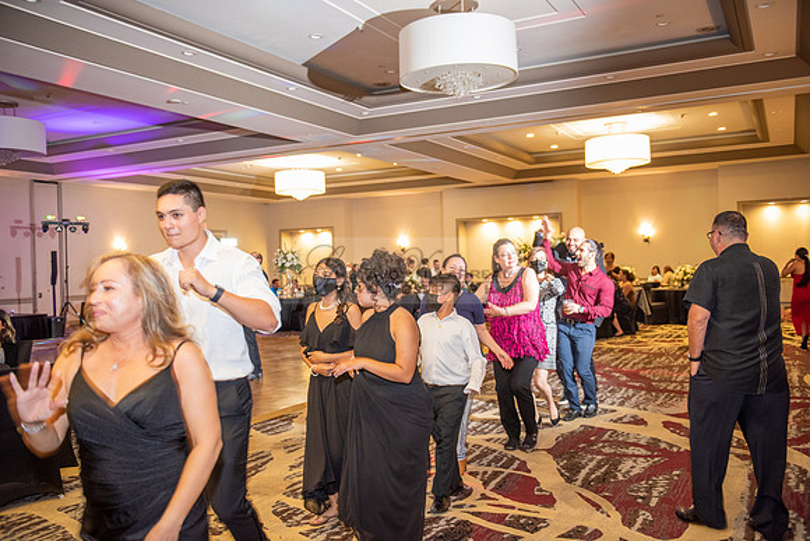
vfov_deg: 41.1
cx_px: 405
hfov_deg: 58.7
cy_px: 270
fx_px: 720
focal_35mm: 32
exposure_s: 1/50
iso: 1600
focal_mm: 32
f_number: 2.8
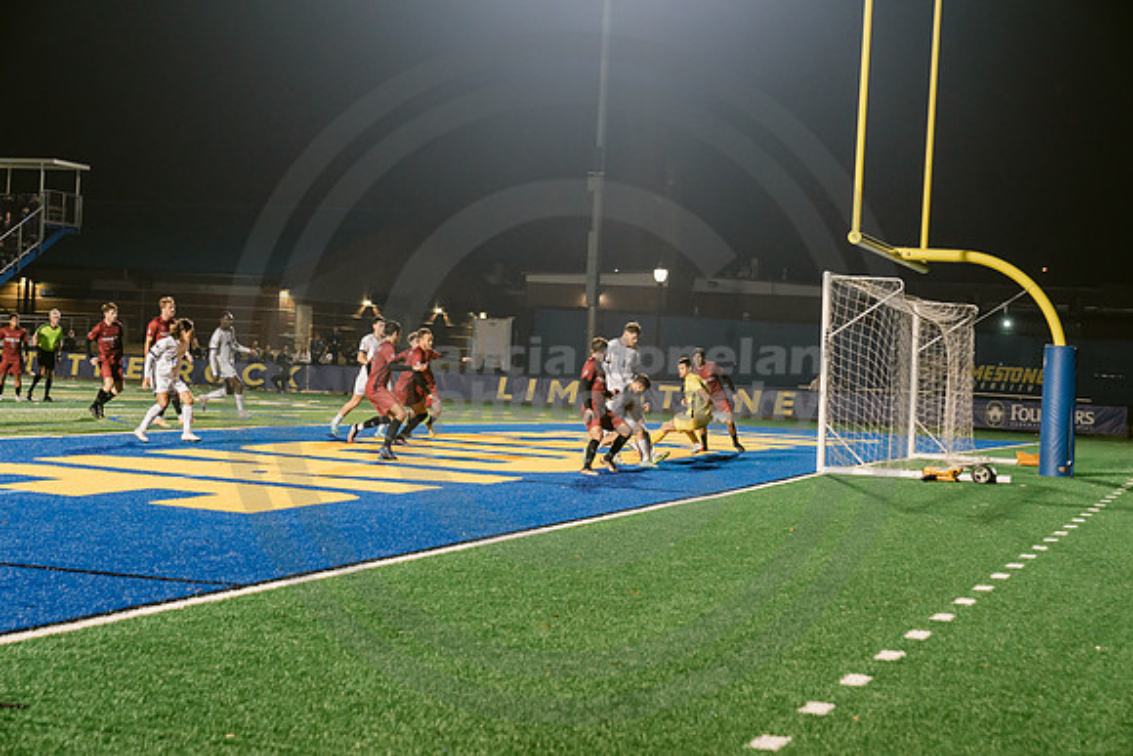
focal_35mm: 70
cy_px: 378
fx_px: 2203
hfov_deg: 28.8
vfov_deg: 19.5
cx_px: 566
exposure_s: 1/200
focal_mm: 70
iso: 2500
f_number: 4.5
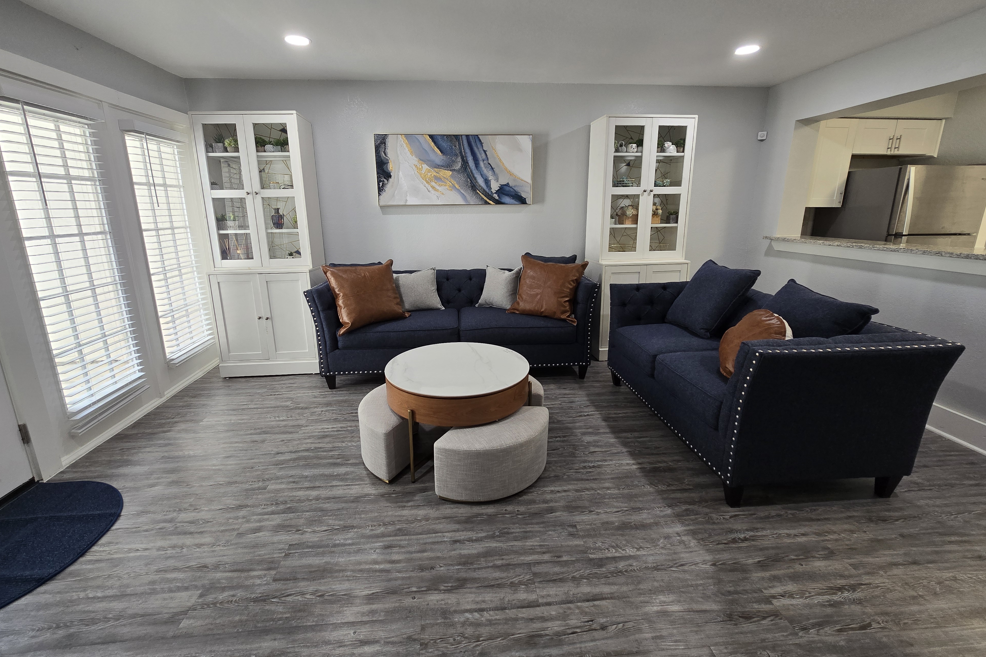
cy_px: 301
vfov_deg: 81.0
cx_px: 487
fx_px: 383
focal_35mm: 14
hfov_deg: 104.3
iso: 100
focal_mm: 2.2
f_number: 2.2
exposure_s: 1/60
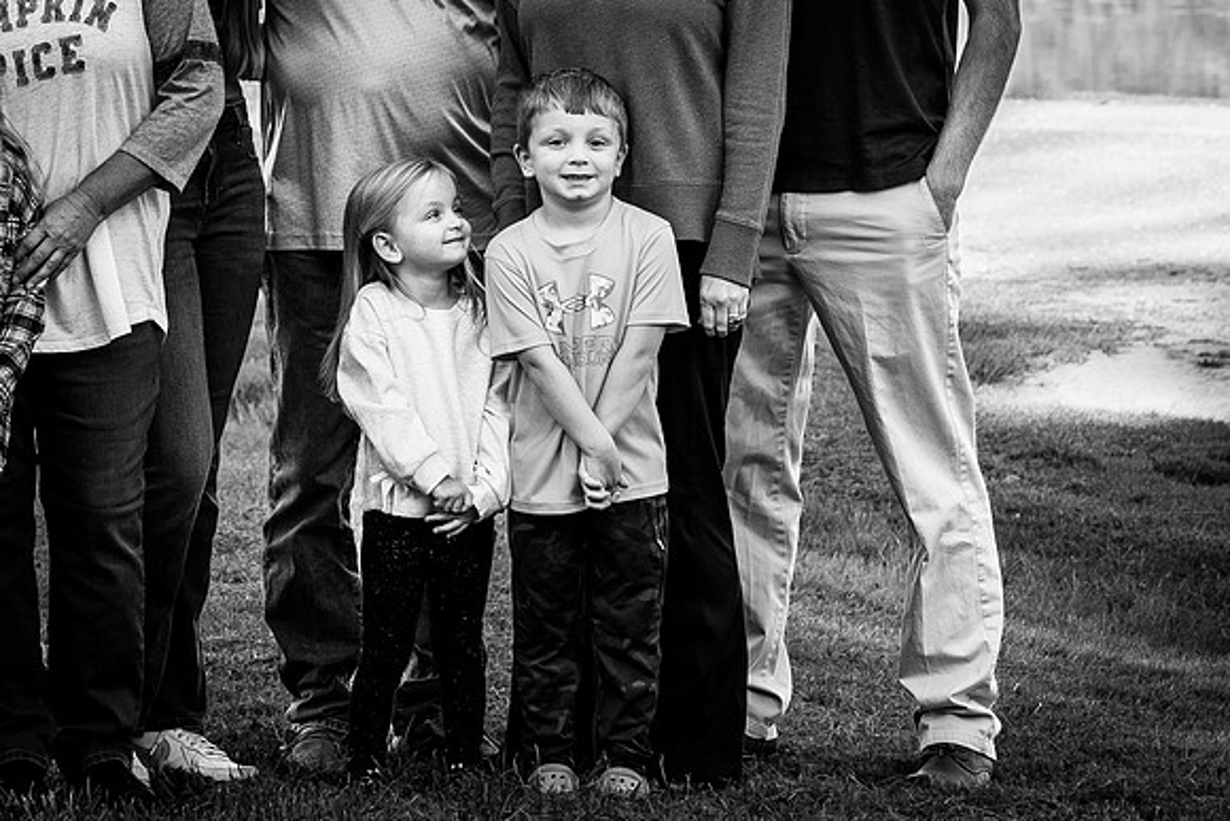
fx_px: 8708
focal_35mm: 255
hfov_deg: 8.1
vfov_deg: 5.4
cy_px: -172
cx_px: 189
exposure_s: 1/320
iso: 320
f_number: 5.6
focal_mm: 85
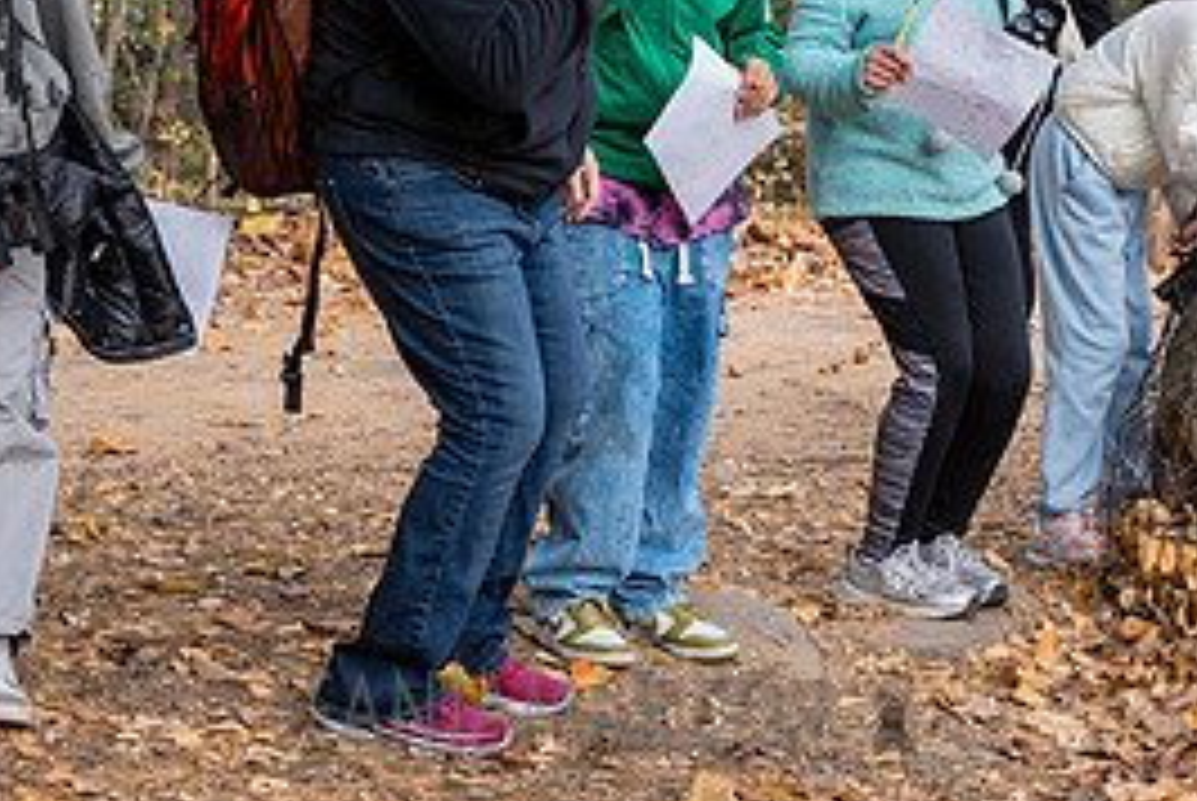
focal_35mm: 86
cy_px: -57
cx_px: 579
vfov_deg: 15.5
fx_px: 2863
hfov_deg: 23.6
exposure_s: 1/250
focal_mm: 38
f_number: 4
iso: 160
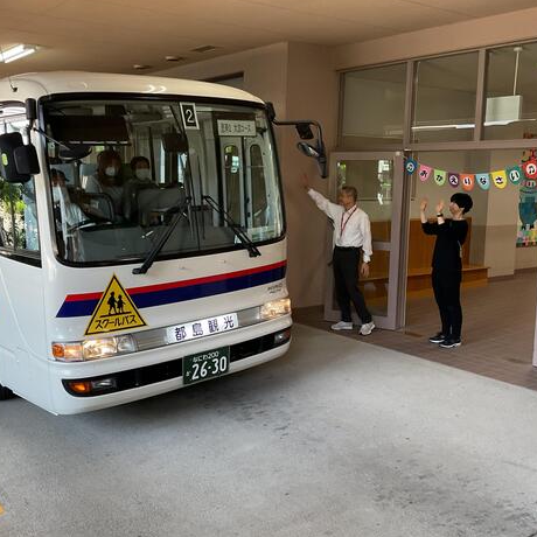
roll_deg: -0.8
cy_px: 257
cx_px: 231
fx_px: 684
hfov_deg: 42.7
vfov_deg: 42.8
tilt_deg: -6.5
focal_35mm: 39
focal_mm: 3
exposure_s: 1/120
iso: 64
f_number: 1.8
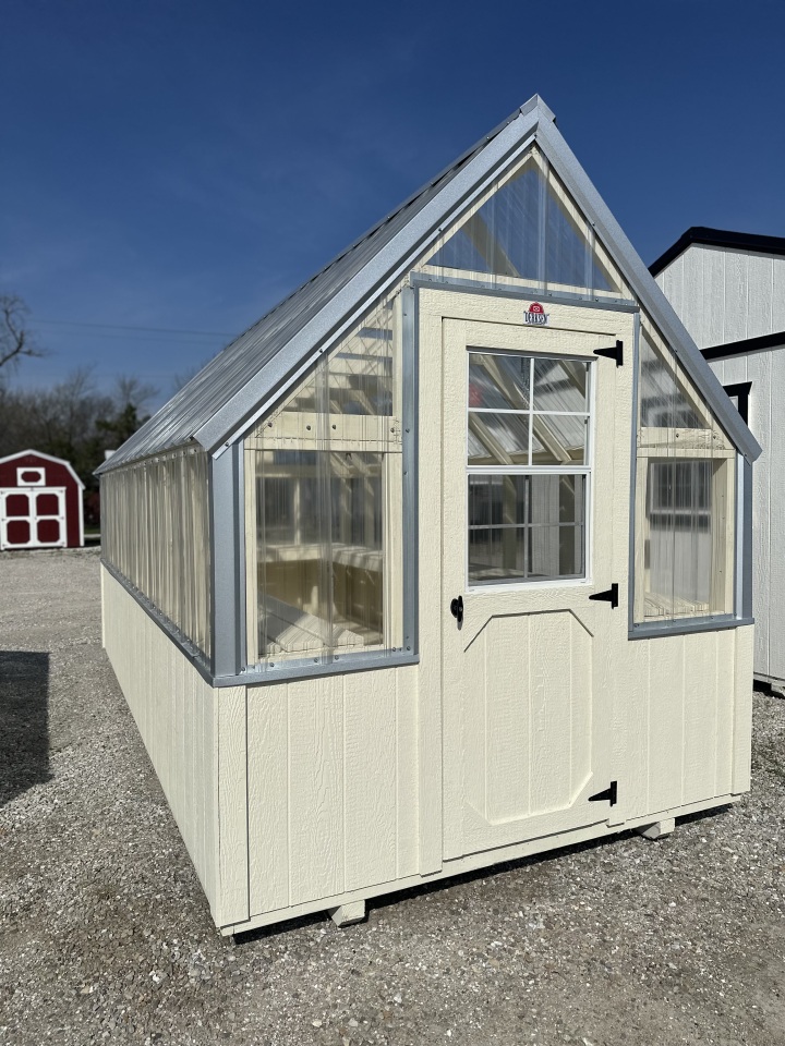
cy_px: 523
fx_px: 726
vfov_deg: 71.6
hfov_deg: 56.8
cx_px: 392
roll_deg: +0.7
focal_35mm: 24
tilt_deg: -0.4
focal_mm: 6.86
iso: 100
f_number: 1.78
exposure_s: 1/18519
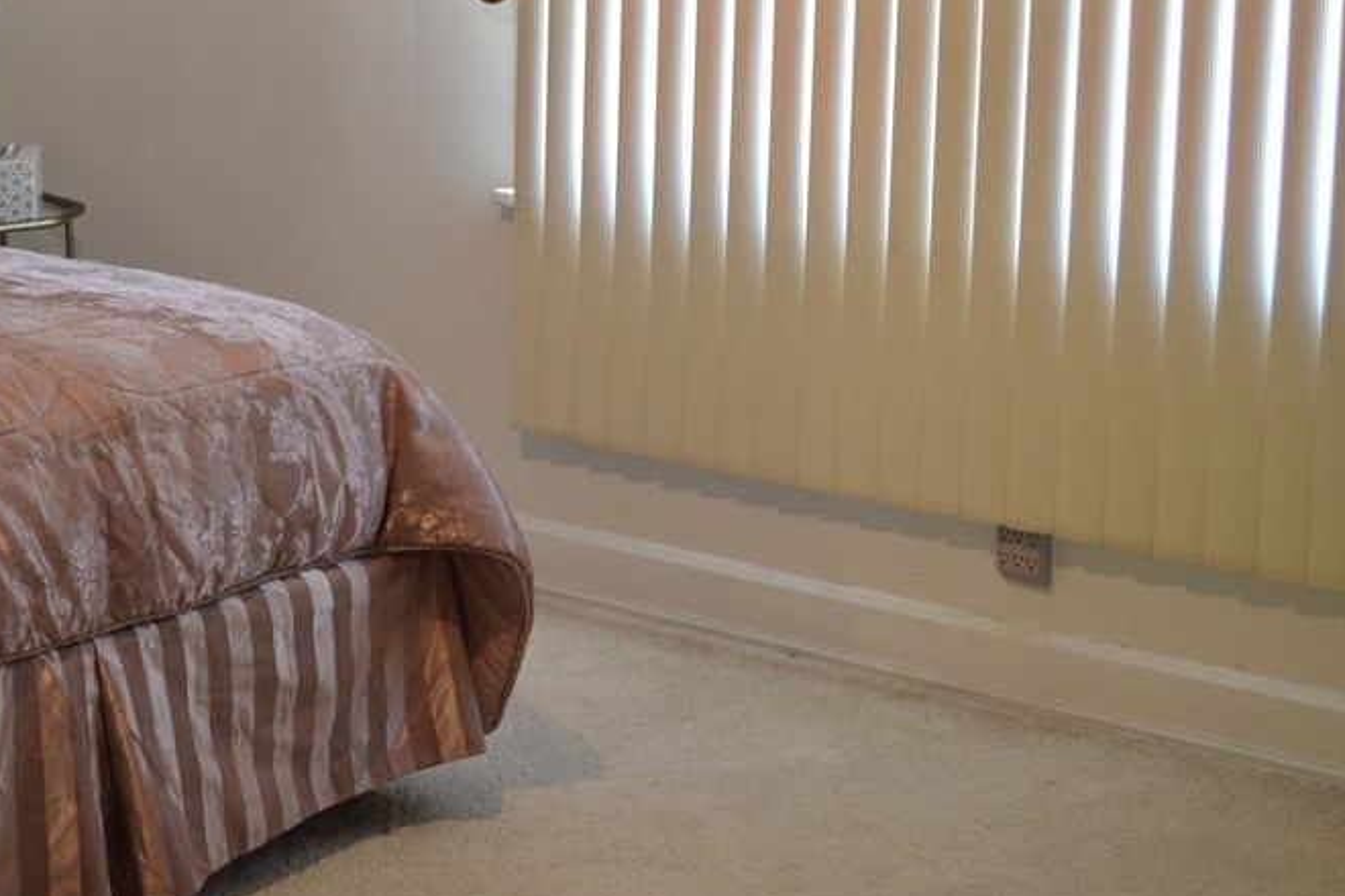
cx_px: 369
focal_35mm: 74
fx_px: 2765
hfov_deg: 27.0
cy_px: 195
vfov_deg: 18.3
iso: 400
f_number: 4.5
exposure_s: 1/15
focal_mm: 30
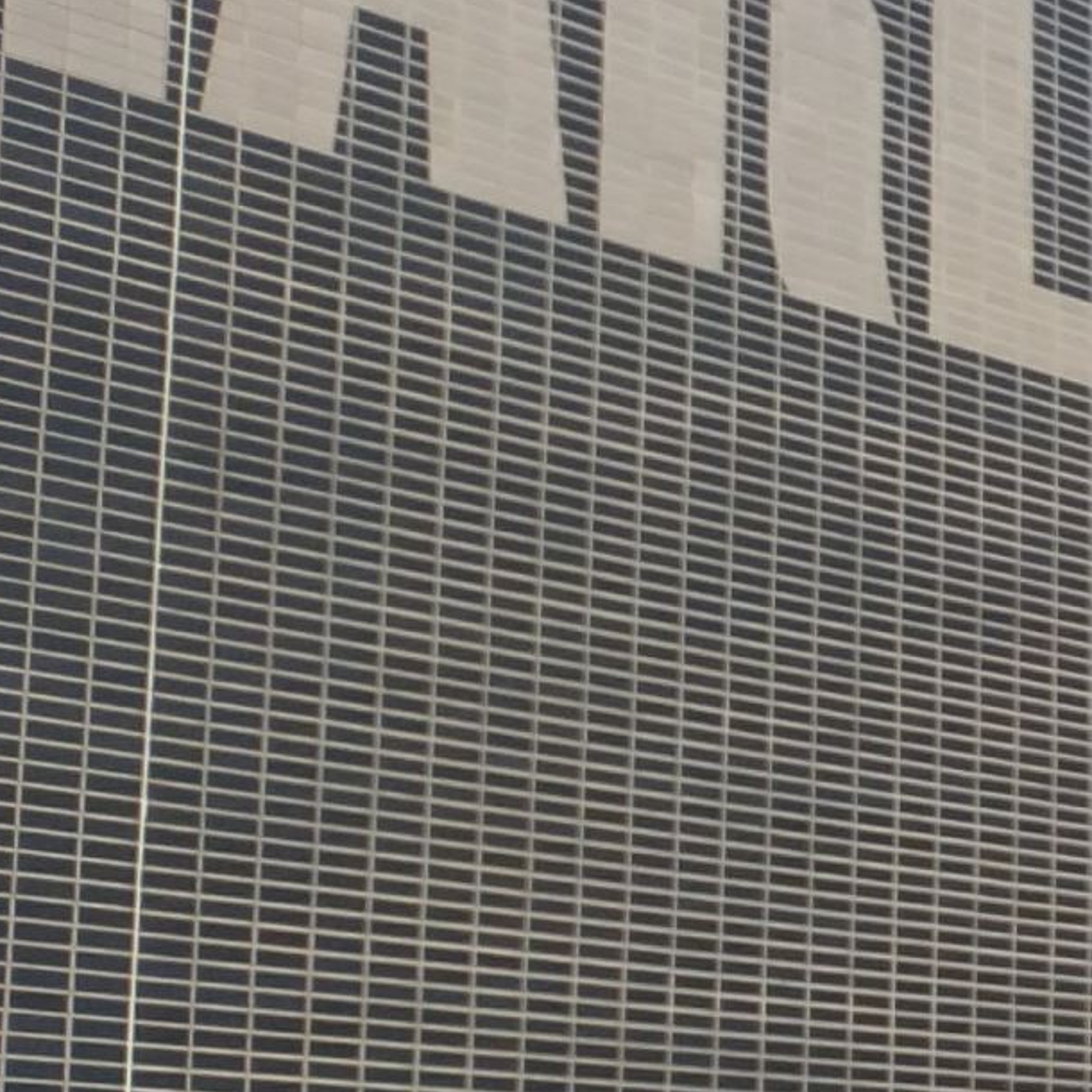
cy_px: 657
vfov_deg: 15.3
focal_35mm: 114
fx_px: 4069
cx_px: 1894
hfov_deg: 13.8
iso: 100
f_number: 2.2
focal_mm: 4.73
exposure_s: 1/641
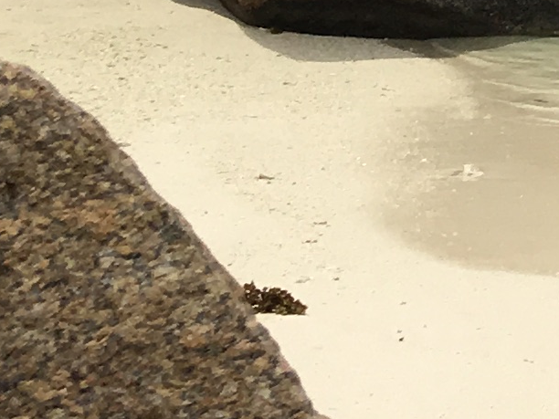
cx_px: 1667
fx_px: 3084
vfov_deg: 7.6
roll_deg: -0.7
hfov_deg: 8.6
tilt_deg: -0.8
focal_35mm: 191
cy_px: -229
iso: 25
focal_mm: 4.15
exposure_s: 1/3663
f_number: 2.2
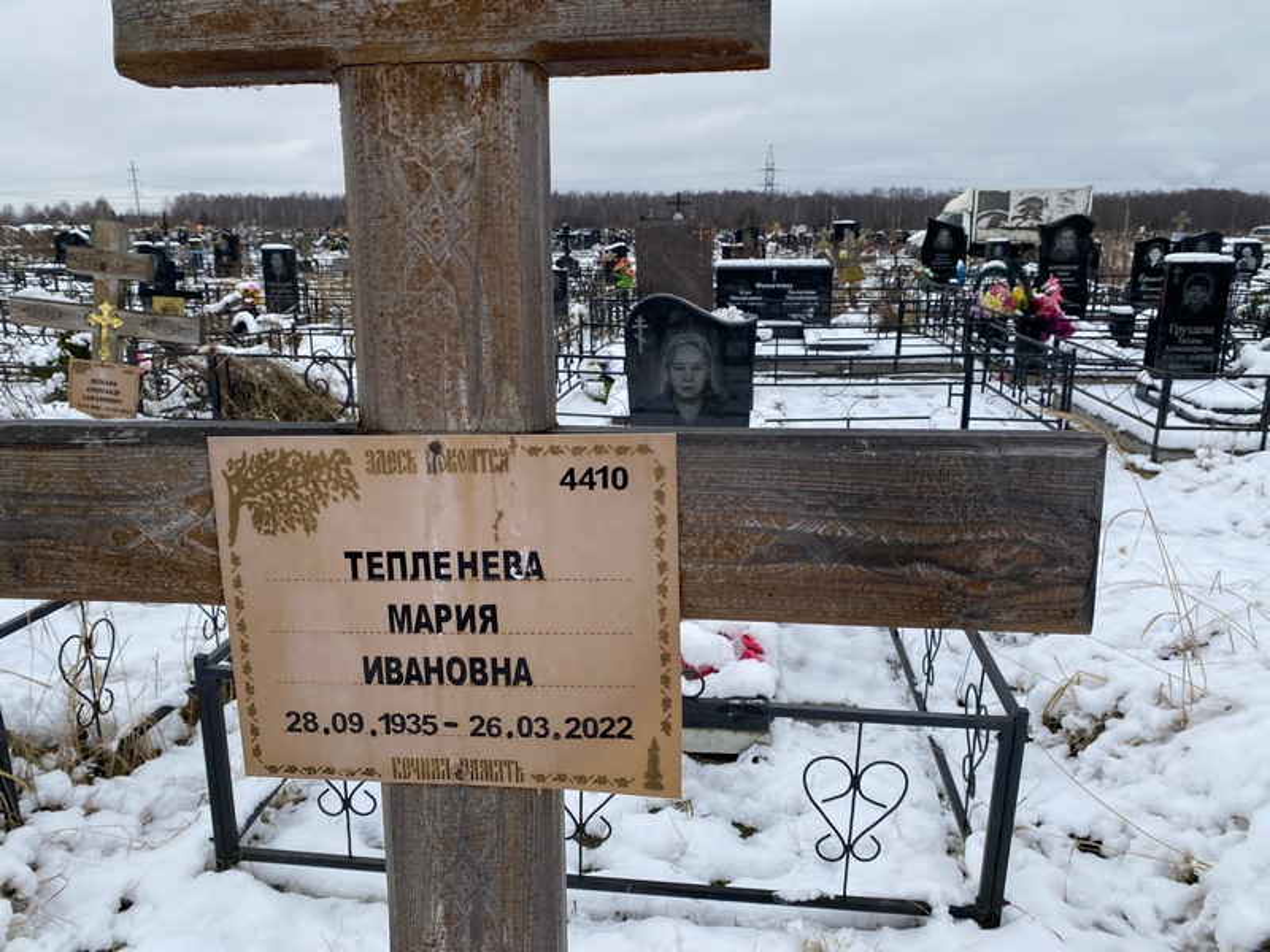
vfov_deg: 53.1
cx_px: 635
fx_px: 954
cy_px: 476
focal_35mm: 26
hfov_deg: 67.3
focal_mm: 4.25
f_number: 1.8
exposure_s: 1/414
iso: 32
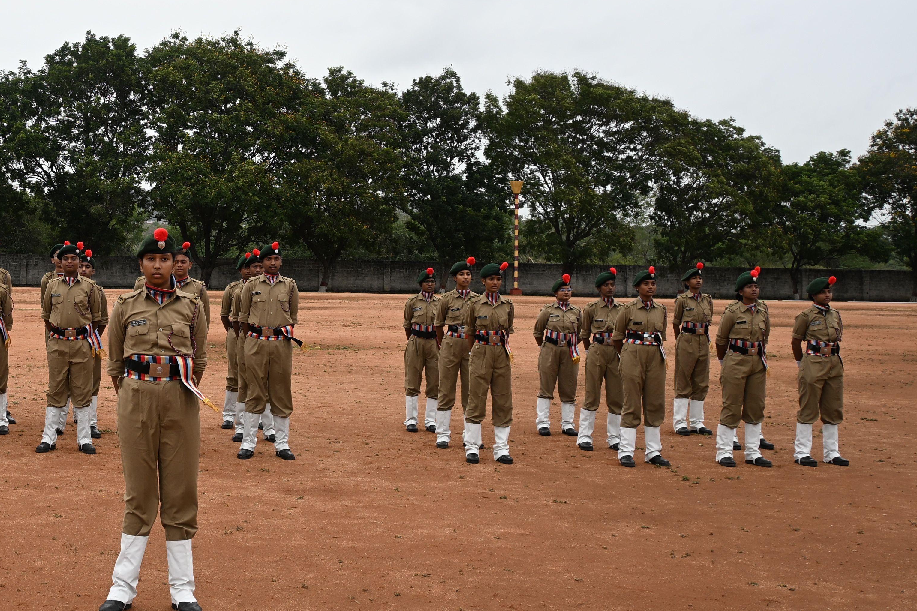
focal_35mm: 83
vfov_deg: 16.4
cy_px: 236
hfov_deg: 23.8
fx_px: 2123
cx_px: 131
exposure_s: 1/320
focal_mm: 30.5
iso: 100
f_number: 9
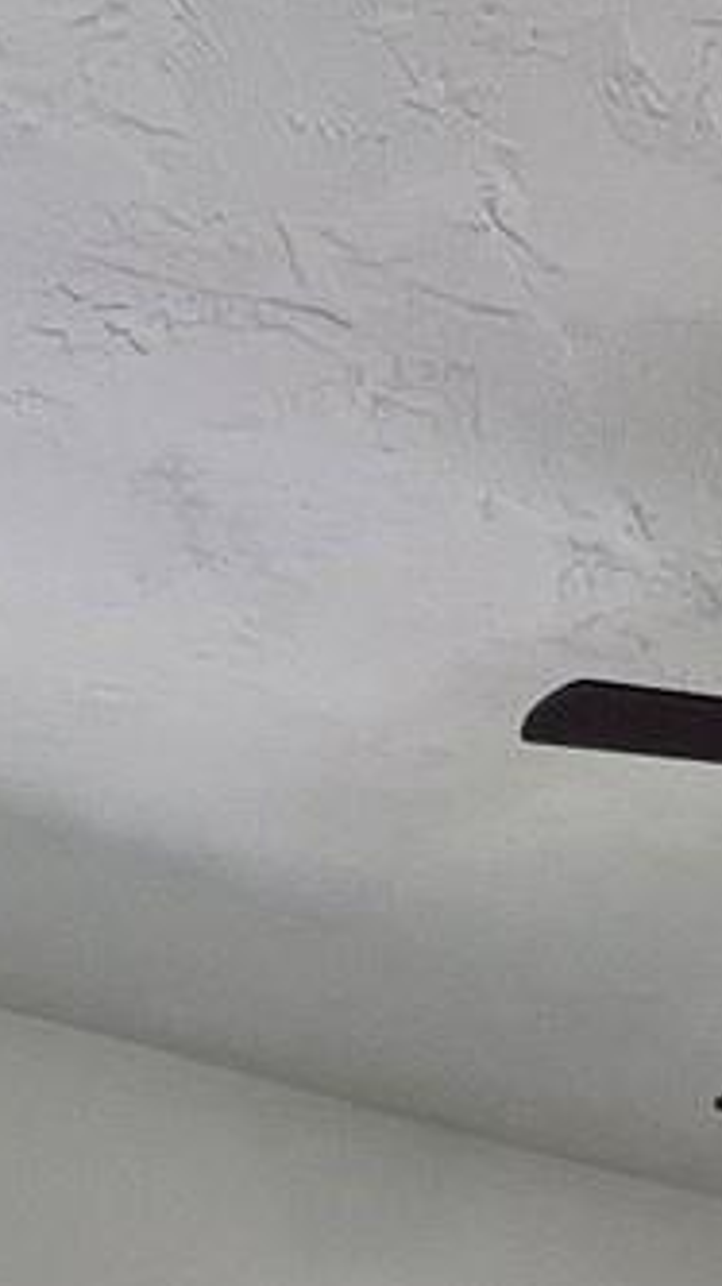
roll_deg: +1.6
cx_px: 691
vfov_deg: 23.2
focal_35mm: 68
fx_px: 2317
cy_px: 2055
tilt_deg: +0.6
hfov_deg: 17.4
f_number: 1.8
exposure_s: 1/120
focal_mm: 1.57
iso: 80
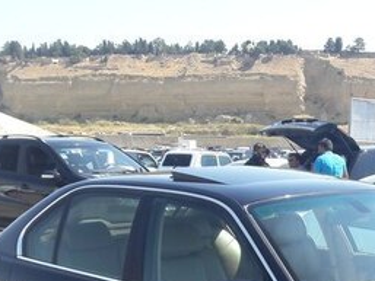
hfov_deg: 26.1
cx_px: 344
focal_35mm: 72
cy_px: 337
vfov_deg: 19.3
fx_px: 780
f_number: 1.9
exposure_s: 1/688
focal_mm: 3.7
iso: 40
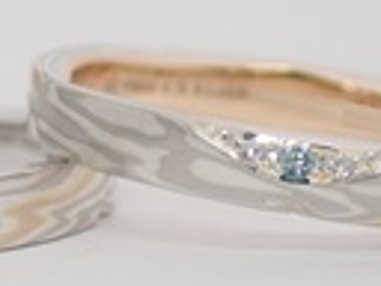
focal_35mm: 270
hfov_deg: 7.3
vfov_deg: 5.5
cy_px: 156
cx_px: 48
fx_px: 2972
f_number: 4.1
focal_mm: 13.65
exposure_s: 1/100
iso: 200
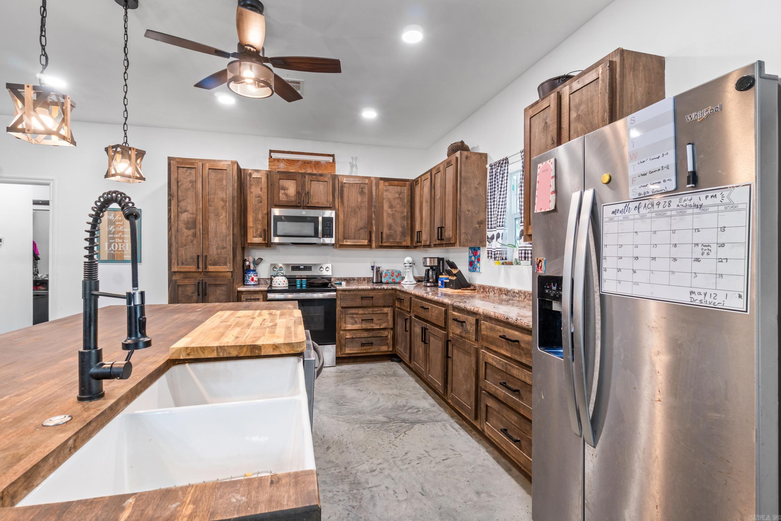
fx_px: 358
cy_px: 260
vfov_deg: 72.0
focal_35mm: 16
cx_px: 390
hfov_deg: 95.0
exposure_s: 1.3
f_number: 9
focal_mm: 11
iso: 250
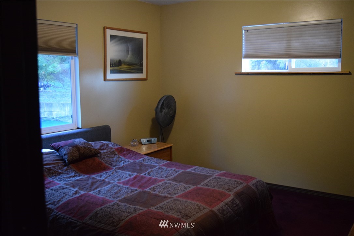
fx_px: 354
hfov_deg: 53.1
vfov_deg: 36.9
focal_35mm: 36
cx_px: 177
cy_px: 118
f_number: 4
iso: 2500
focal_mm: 24
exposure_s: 1/60
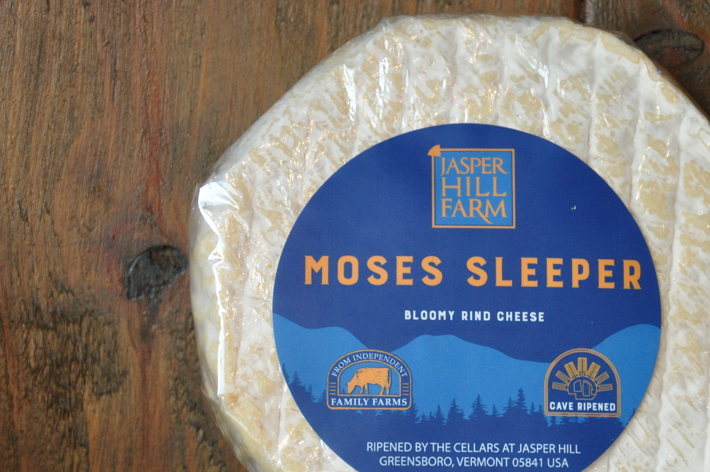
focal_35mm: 146
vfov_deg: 9.4
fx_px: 2876
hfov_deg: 14.1
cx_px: 472
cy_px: 276
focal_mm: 66
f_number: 7.1
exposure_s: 1/25
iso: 800
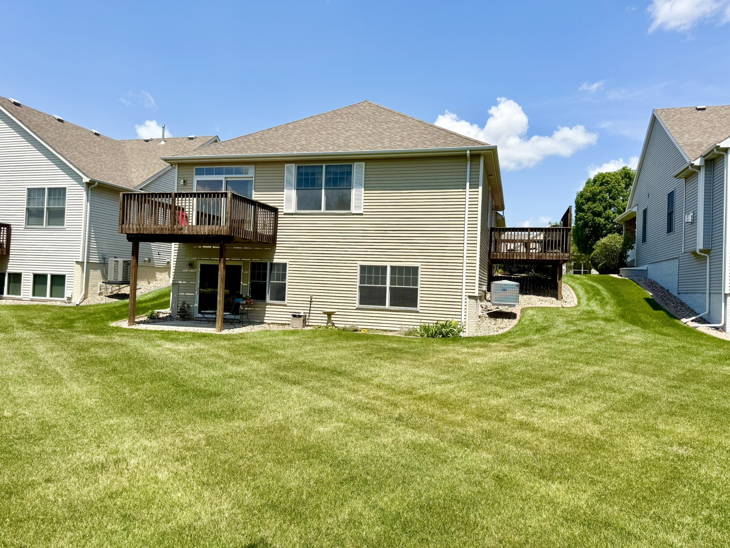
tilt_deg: +2.0
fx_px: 506
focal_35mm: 24
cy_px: 274
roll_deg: -2.6
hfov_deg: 71.6
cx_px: 365
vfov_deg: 56.8
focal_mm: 6.76
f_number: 1.78
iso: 80
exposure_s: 1/5319
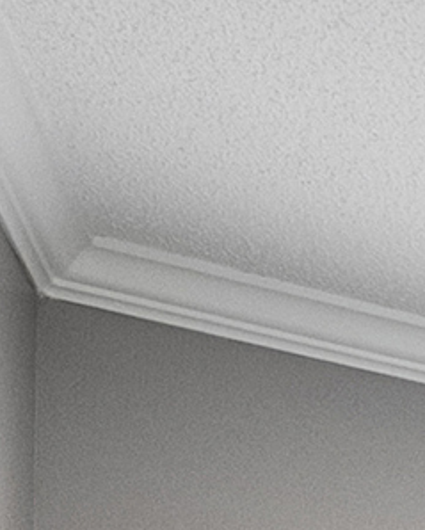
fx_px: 2292
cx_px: 2386
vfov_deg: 9.8
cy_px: 1616
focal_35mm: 146
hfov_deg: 5.6
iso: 800
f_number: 9
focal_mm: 16
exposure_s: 1/8
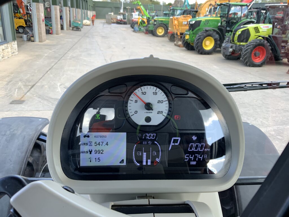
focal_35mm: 29
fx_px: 242
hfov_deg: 61.7
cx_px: 144
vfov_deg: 48.2
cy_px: 108
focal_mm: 3
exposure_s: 1/111
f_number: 1.8
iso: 16
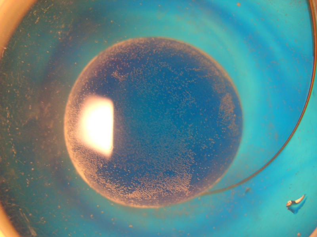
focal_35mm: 35
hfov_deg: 52.6
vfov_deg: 40.7
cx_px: 158
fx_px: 321
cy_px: 118
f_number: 2.6
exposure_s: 1/10
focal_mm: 5.8
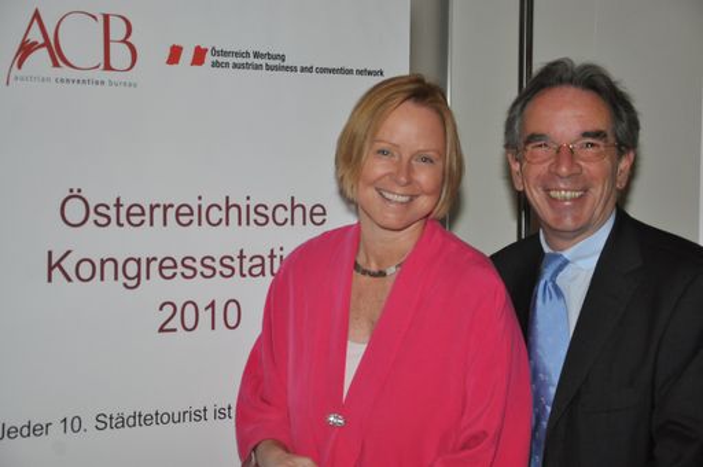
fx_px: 1521
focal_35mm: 78
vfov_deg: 17.4
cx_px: 352
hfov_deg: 26.0
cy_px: 234
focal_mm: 52
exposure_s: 1/60
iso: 800
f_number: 5
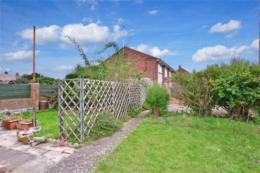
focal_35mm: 15
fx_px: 108
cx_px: 130
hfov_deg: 100.4
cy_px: 86
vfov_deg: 77.3
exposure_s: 1/60
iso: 160
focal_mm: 10
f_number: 7.1
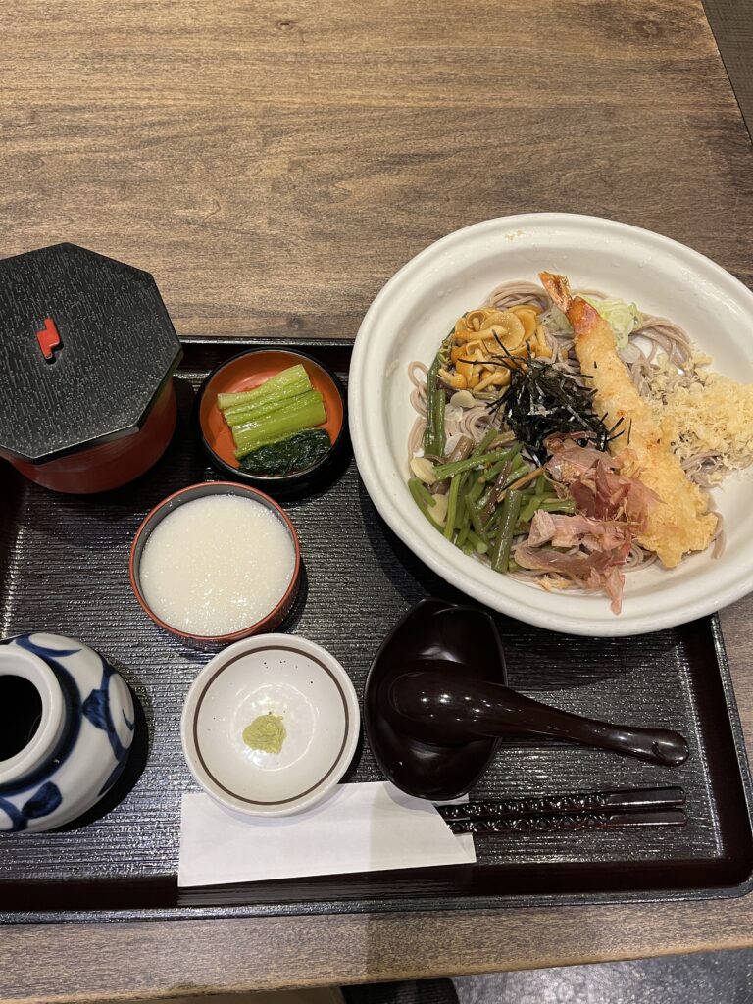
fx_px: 754
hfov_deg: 53.1
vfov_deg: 67.3
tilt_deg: -67.8
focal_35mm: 26
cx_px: 376
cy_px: 502
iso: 160
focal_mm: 5.1
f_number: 1.6
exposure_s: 1/60
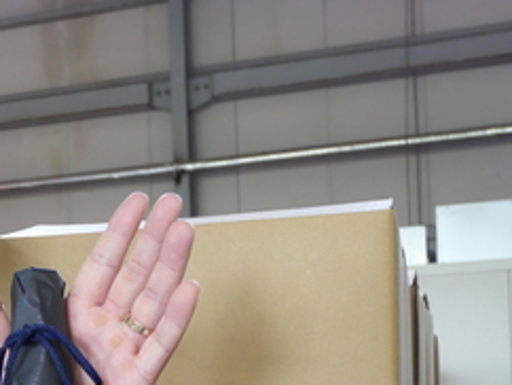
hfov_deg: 23.7
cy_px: 411
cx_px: -21
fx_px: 1155
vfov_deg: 18.3
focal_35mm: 78
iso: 1600
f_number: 3.8
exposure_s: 1/60
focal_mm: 15
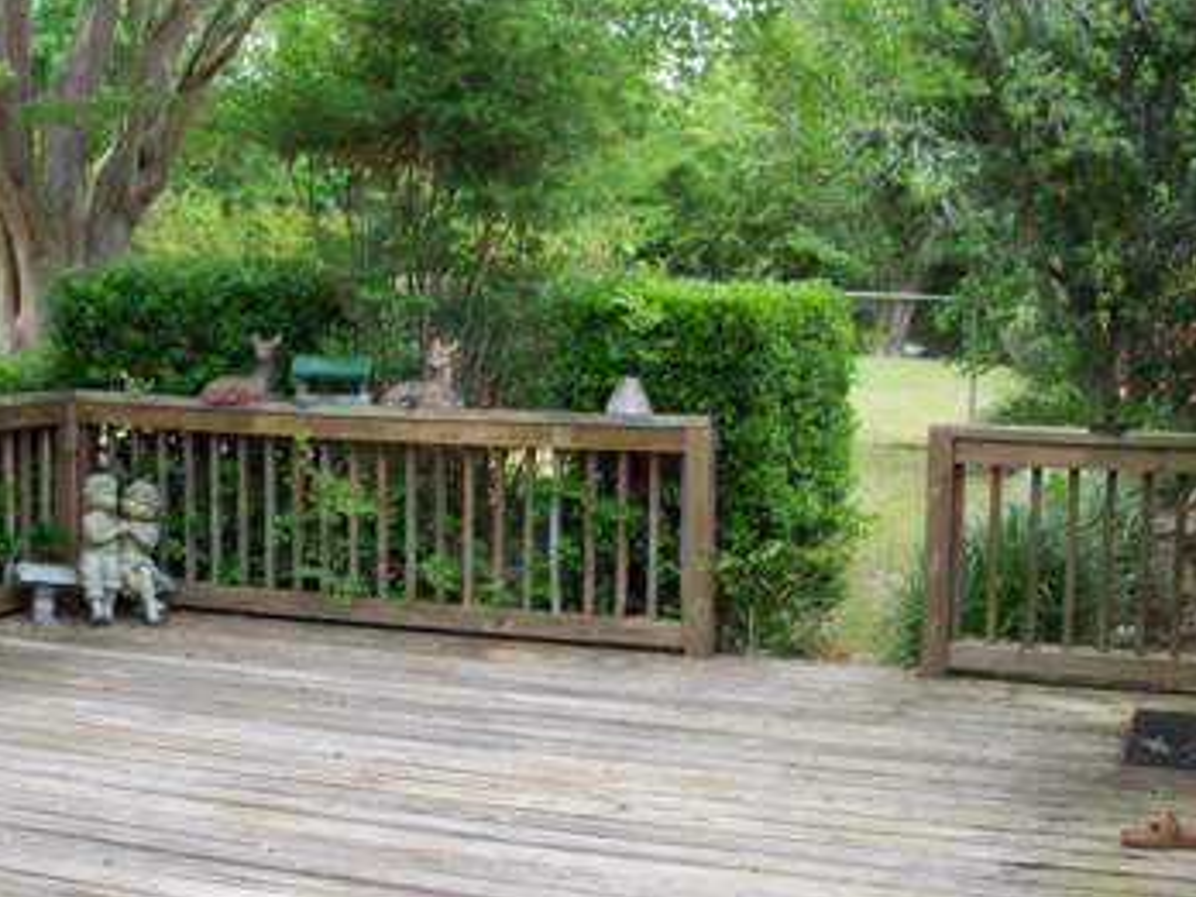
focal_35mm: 51
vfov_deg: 28.5
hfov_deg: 37.5
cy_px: 528
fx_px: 1762
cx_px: 571
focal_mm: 6.2
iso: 80
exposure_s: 1/205
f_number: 2.8
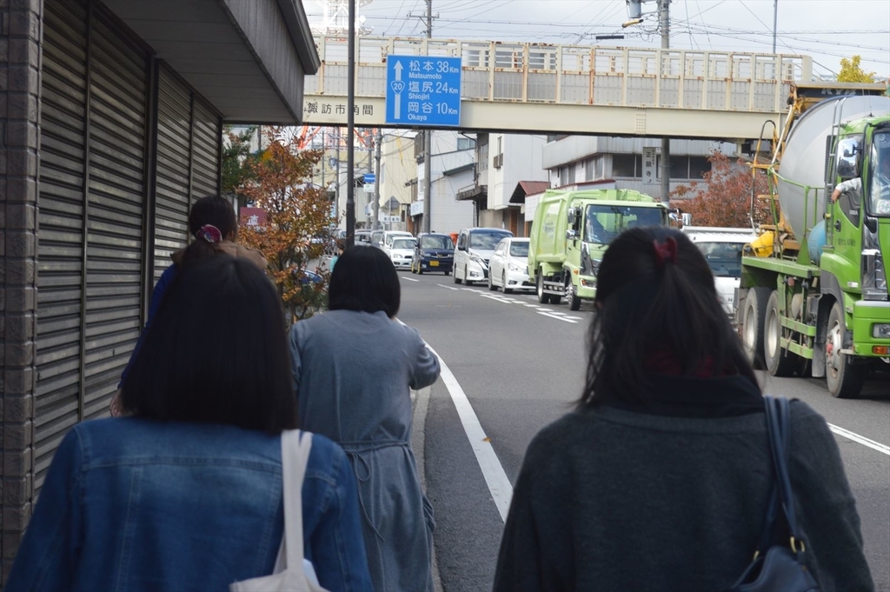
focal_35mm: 82
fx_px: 2038
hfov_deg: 24.6
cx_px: 445
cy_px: 296
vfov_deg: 16.5
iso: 400
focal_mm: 55
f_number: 8
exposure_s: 1/250
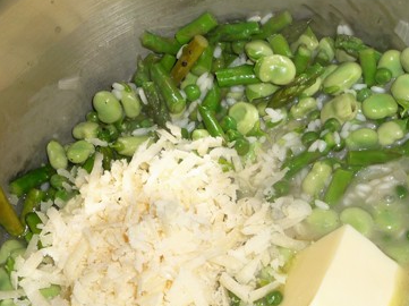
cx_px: 253
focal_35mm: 71
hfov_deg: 27.3
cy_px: 241
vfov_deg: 20.5
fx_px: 838
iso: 100
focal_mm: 6.7
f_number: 3.9
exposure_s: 1/30
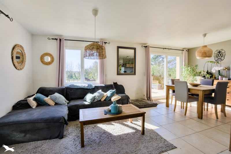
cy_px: 77
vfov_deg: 73.7
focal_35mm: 16
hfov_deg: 96.7
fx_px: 103
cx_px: 116
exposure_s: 1/1600
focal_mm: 16
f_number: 8
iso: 640
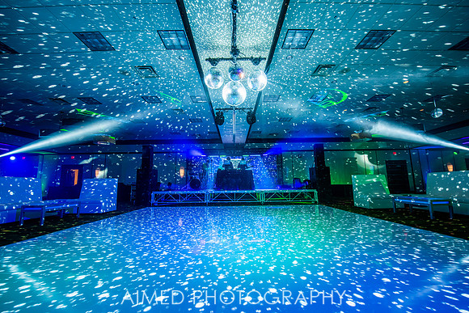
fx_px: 182
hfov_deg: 104.2
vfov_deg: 81.2
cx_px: 234
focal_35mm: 14
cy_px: 156
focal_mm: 14
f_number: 5
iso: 800
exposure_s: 1/200
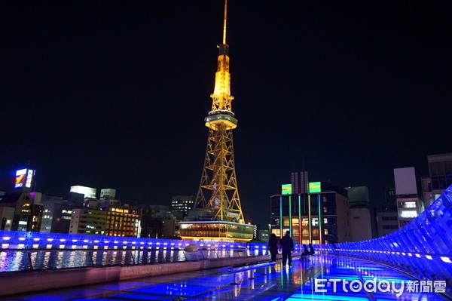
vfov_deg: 45.6
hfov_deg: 64.6
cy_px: 150
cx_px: 226
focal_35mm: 28
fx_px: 358
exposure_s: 1/30
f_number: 4
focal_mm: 19
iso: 3200
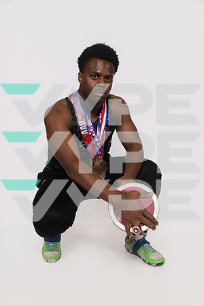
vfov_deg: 55.8
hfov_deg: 38.9
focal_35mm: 34
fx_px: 289
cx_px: 102
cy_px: 153
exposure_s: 1/320
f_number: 8
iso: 640
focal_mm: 34
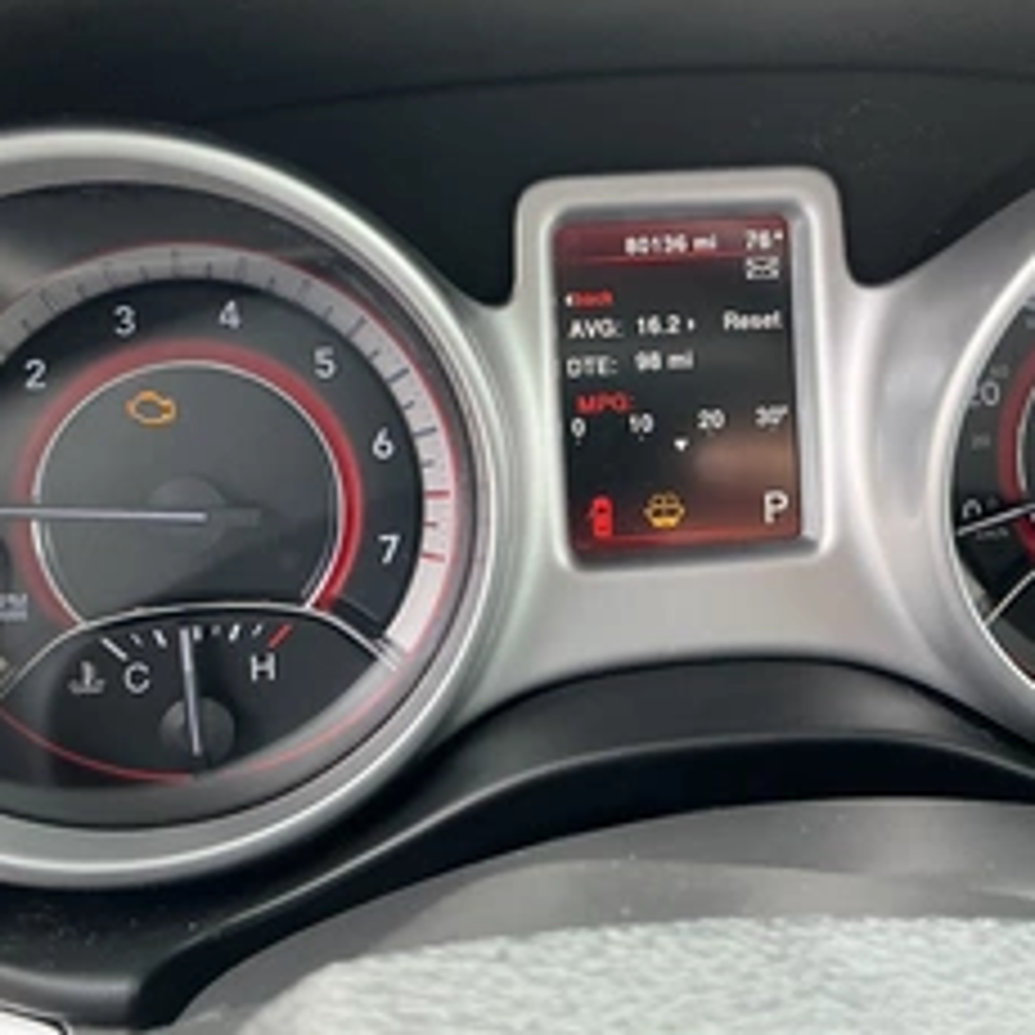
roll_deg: +1.4
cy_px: 436
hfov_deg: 39.2
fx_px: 1455
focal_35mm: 43
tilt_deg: -27.8
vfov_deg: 39.1
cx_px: 531
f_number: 1.8
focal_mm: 3
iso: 50
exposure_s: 1/122
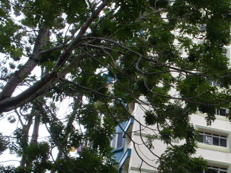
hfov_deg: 27.2
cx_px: 206
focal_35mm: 69
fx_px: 460
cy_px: 141
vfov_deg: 21.0
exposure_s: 1/125
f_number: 8.4
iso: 80
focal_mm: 6.3
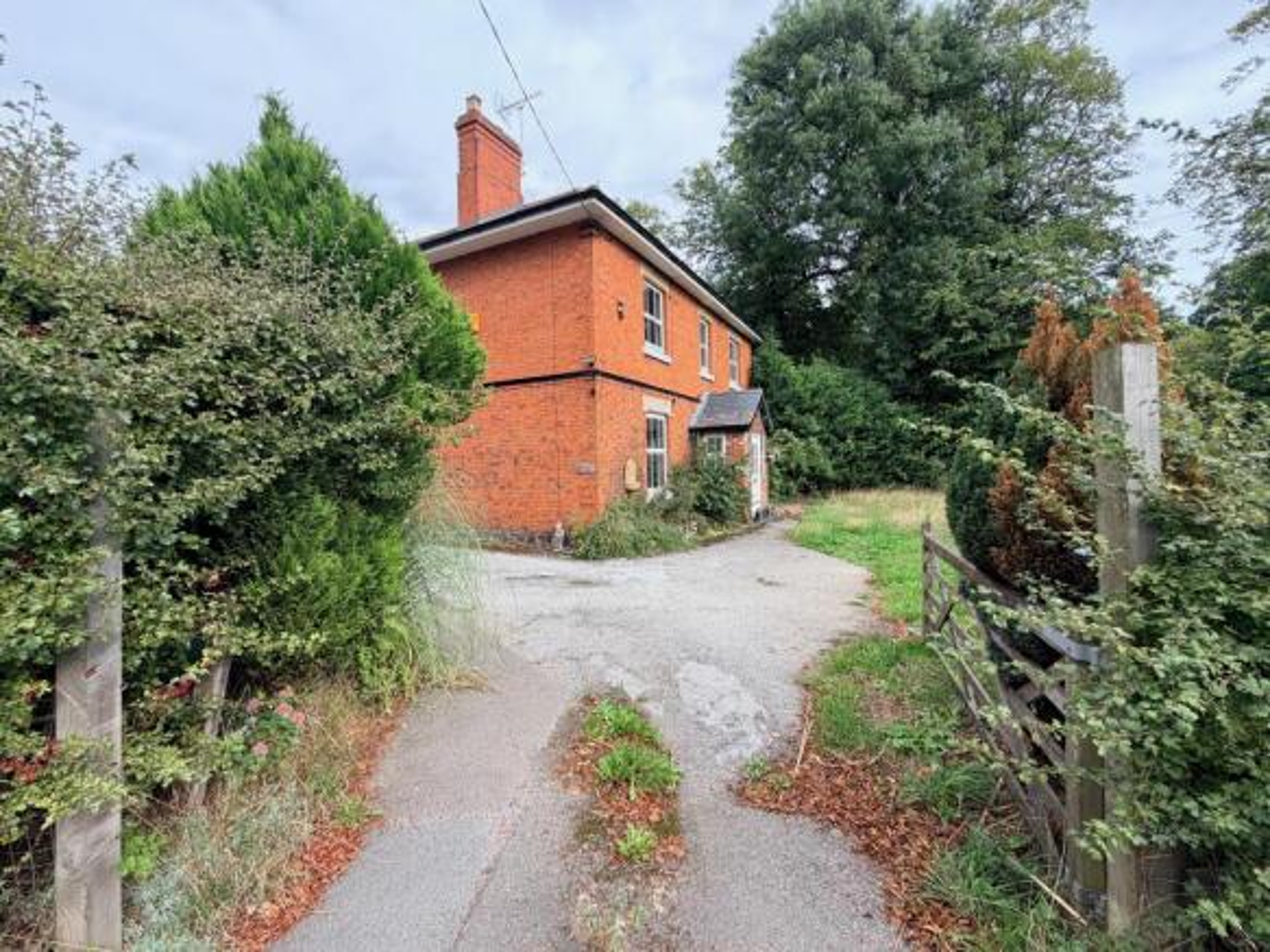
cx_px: 635
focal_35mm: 14
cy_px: 476
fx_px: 514
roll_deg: +1.1
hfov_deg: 102.1
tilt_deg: -1.5
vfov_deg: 85.7
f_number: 2.2
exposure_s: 1/329
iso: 50
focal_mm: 2.22
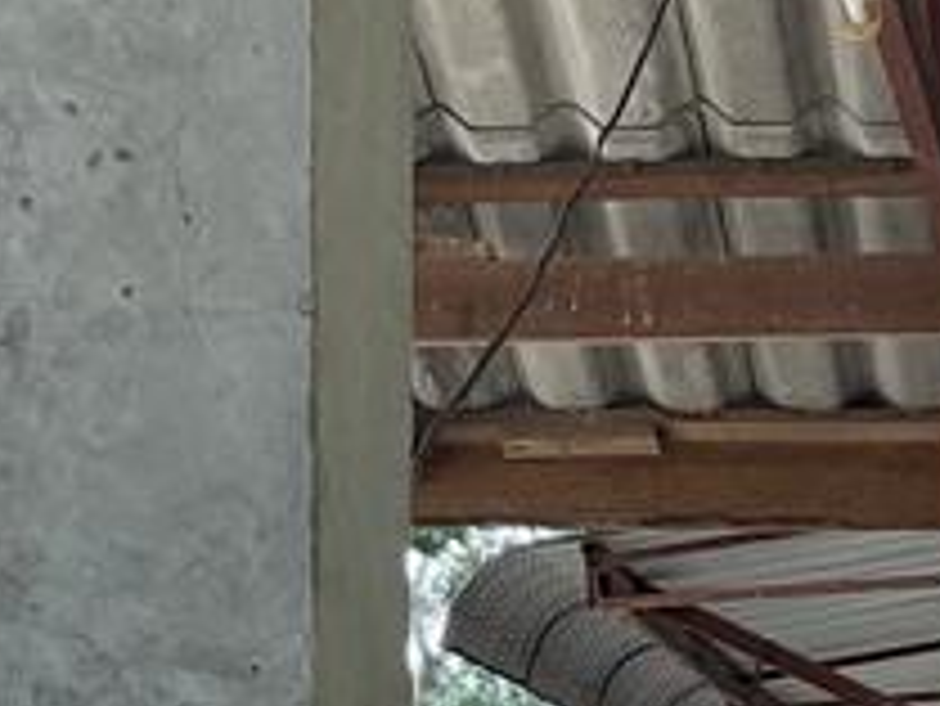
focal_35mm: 159
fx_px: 4320
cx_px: 1068
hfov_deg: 12.2
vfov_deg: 9.1
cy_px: 1021
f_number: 1.8
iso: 25
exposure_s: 1/120
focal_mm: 3
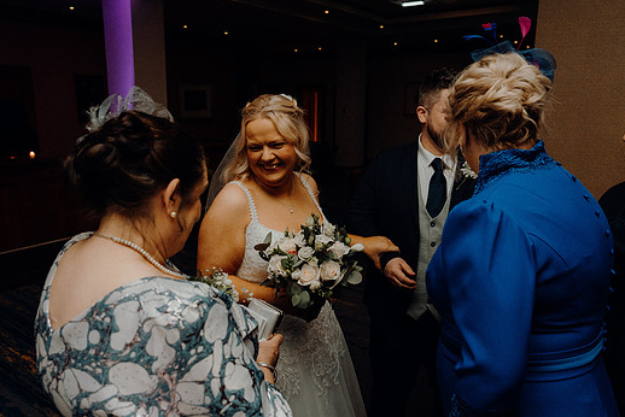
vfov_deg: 46.5
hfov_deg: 65.4
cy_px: 209
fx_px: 486
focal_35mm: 28
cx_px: 296
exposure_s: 1/160
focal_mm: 25
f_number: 3.5
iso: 2500
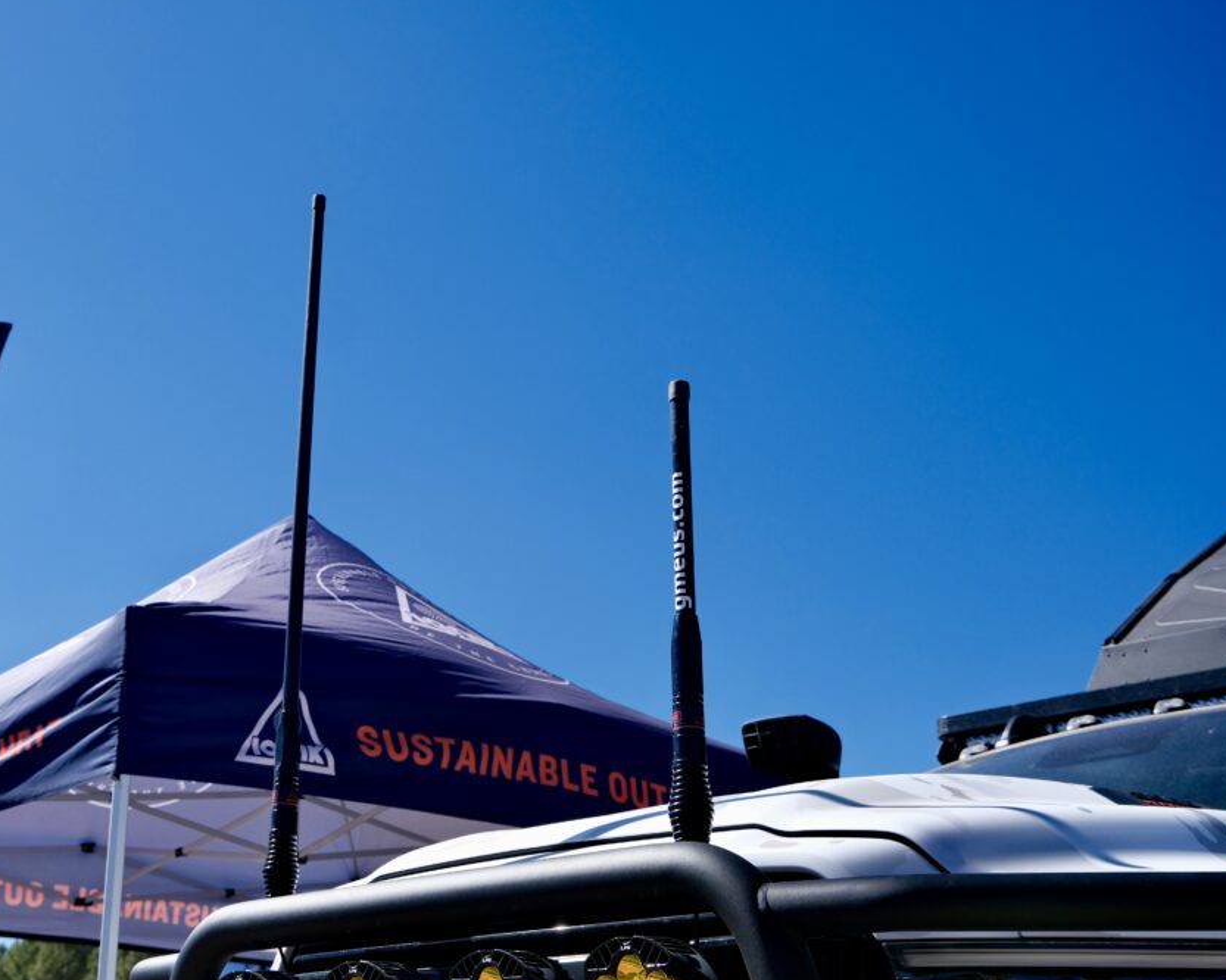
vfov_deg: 33.4
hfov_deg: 41.0
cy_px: 486
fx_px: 1632
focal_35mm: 45
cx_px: 492
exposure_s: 1/640
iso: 160
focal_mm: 26
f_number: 5.6
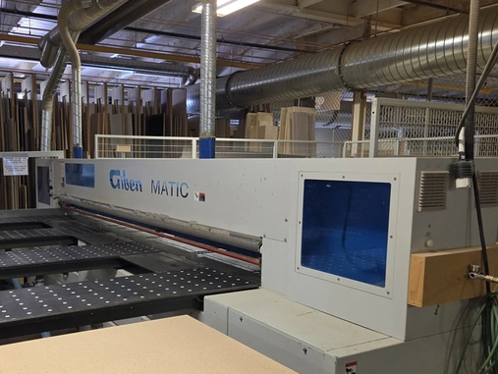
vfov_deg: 41.6
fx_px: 489
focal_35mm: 34
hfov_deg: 52.8
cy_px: 228
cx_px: 161
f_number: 1.8
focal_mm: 5.4
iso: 320
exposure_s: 1/120
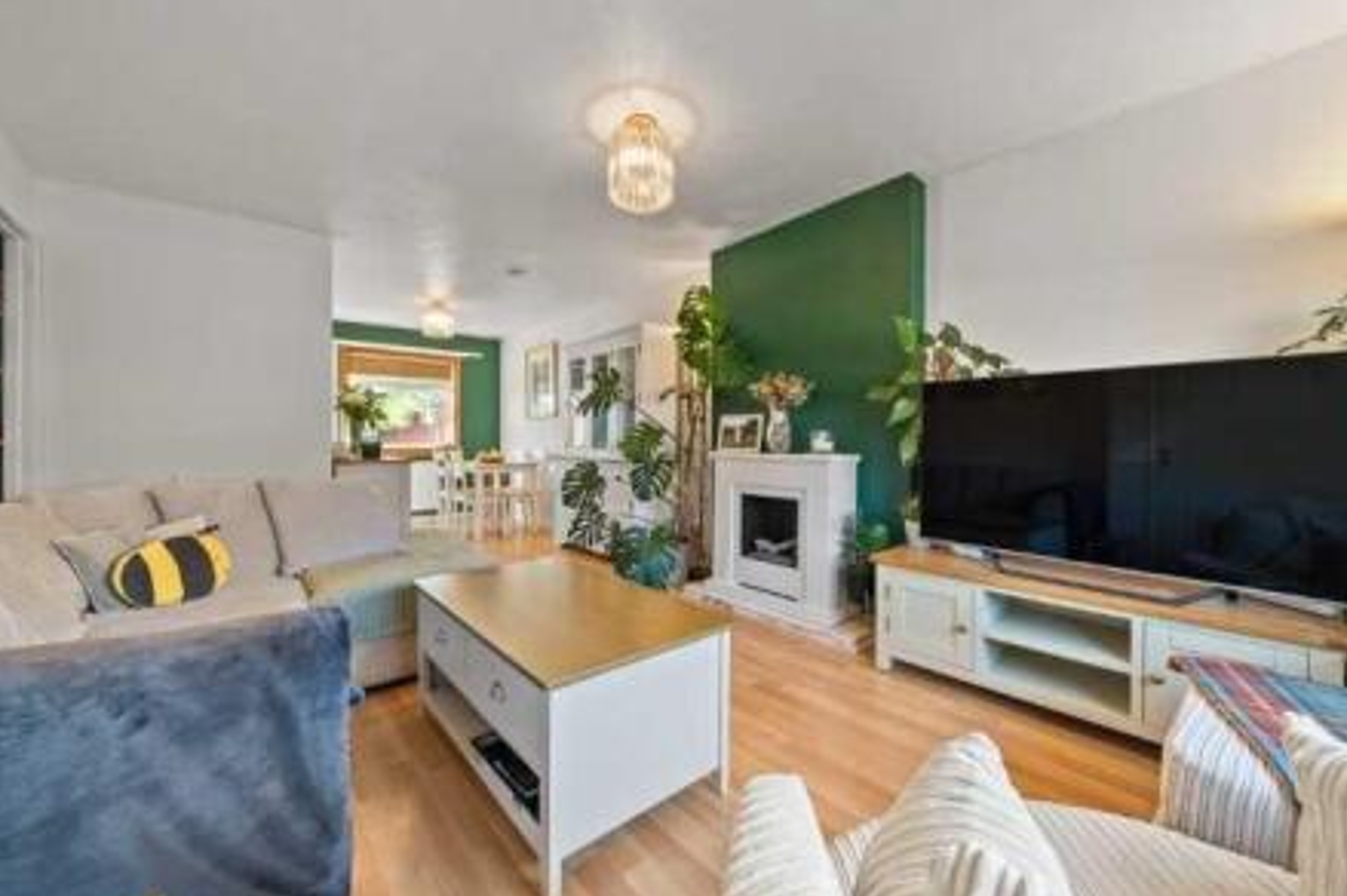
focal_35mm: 13
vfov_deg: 85.3
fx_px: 486
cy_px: 436
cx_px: 703
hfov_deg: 108.3
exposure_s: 1/2.5
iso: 800
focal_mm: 12
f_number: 8
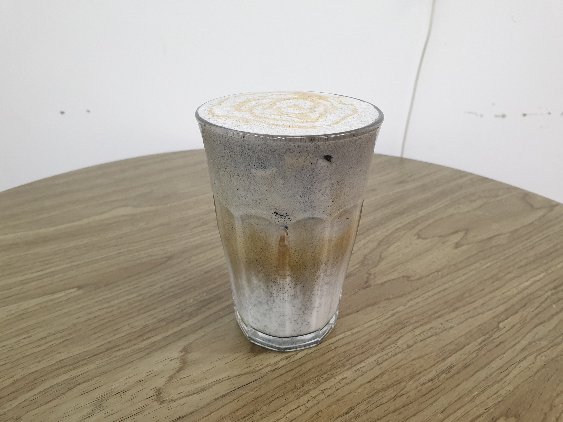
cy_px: 211
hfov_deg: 67.3
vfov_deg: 53.1
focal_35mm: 26
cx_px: 282
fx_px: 423
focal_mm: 4.3
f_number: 2.4
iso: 200
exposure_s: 1/60
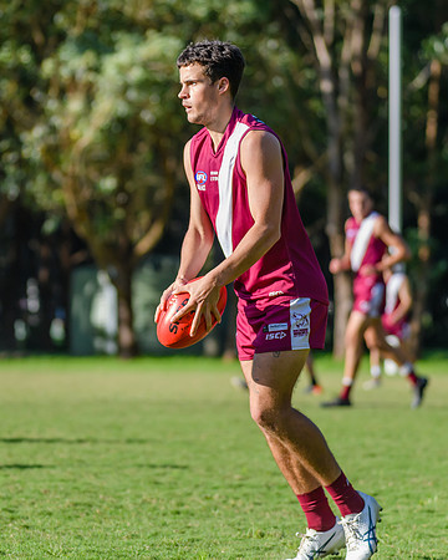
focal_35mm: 263
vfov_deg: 7.4
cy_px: 252
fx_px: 4358
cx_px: 151
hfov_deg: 5.9
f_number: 4
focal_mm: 170
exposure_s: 1/2500
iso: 800
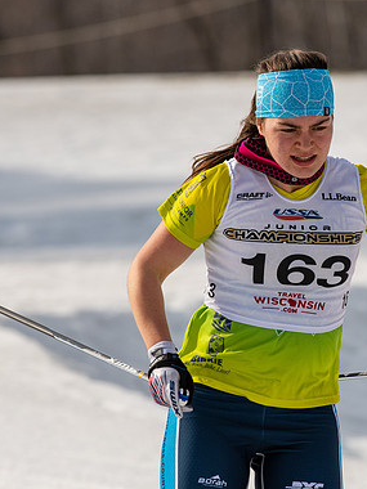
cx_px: 325
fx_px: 9330
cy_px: 244
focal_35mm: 660
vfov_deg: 3.0
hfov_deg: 2.3
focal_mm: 300
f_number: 7.1
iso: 400
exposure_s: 1/2000
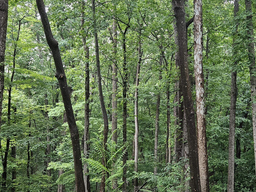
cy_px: 101
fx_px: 348
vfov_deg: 30.9
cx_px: 163
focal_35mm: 47
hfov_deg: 40.1
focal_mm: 5.4
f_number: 1.8
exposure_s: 1/180
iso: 200
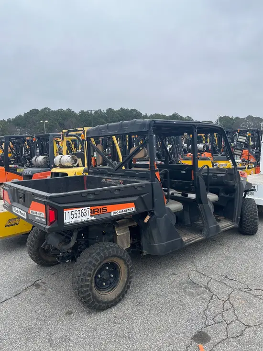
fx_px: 263
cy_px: 176
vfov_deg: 67.3
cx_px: 132
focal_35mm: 26
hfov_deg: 53.1
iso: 50
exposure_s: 1/1036
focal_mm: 5.1
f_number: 1.6
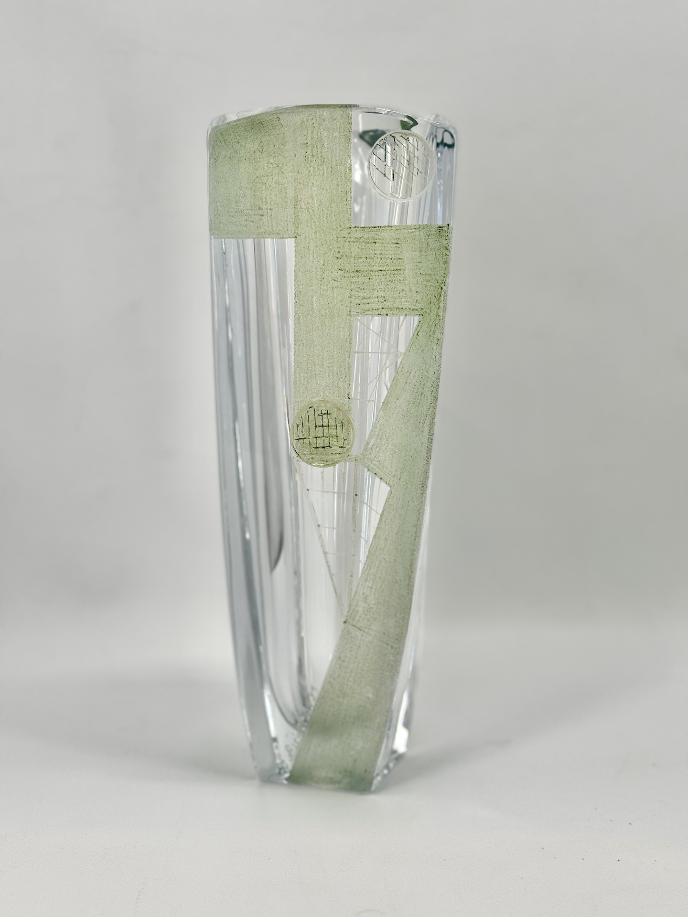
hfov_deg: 30.3
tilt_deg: -6.5
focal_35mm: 48
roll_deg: +0.9
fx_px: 1272
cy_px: 458
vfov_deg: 39.7
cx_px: 344
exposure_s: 1/1339
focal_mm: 6.86
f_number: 1.78
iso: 64
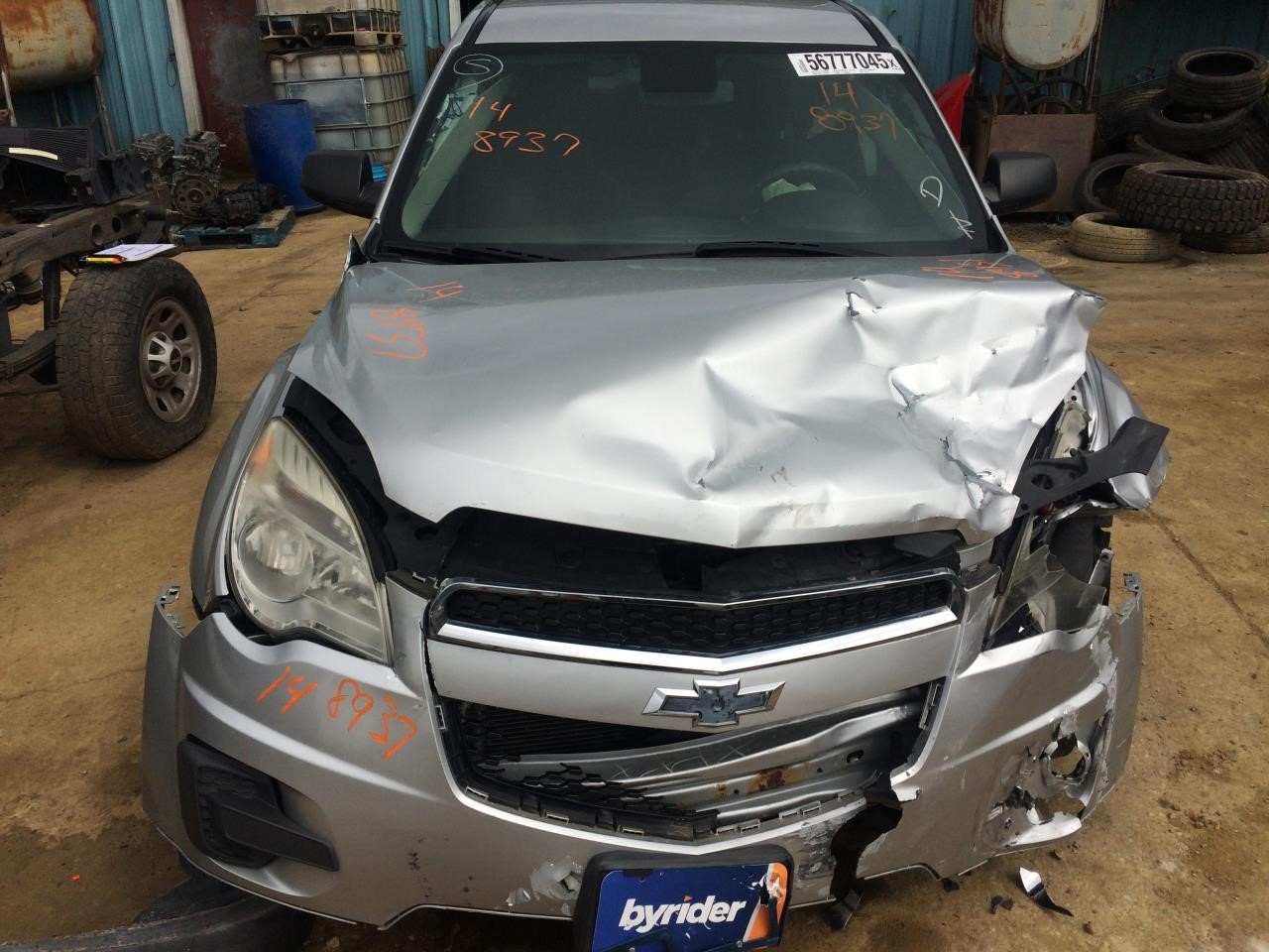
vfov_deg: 48.2
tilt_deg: -15.3
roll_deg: +0.5
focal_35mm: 29
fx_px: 1063
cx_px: 634
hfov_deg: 61.7
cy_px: 476
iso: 32
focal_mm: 4.15
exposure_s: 1/3425
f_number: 2.2
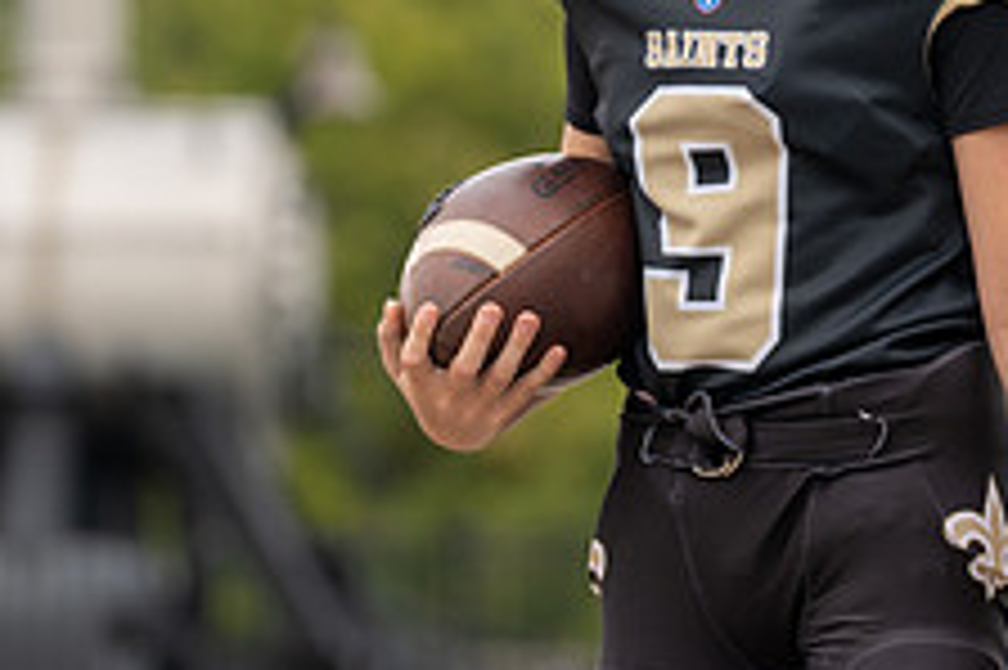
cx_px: 864
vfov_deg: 4.4
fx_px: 8701
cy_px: 43
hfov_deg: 6.6
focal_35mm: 311
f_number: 2.8
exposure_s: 1/400
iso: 100
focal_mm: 116
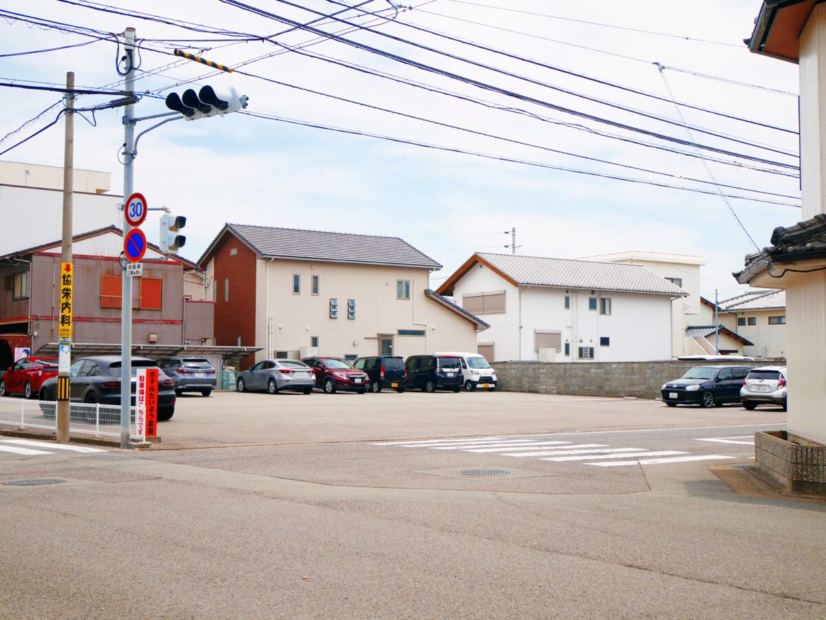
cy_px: 310
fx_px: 1098
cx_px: 413
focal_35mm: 46
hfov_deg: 41.2
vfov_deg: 31.5
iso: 200
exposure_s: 1/1600
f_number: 4.9
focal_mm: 23
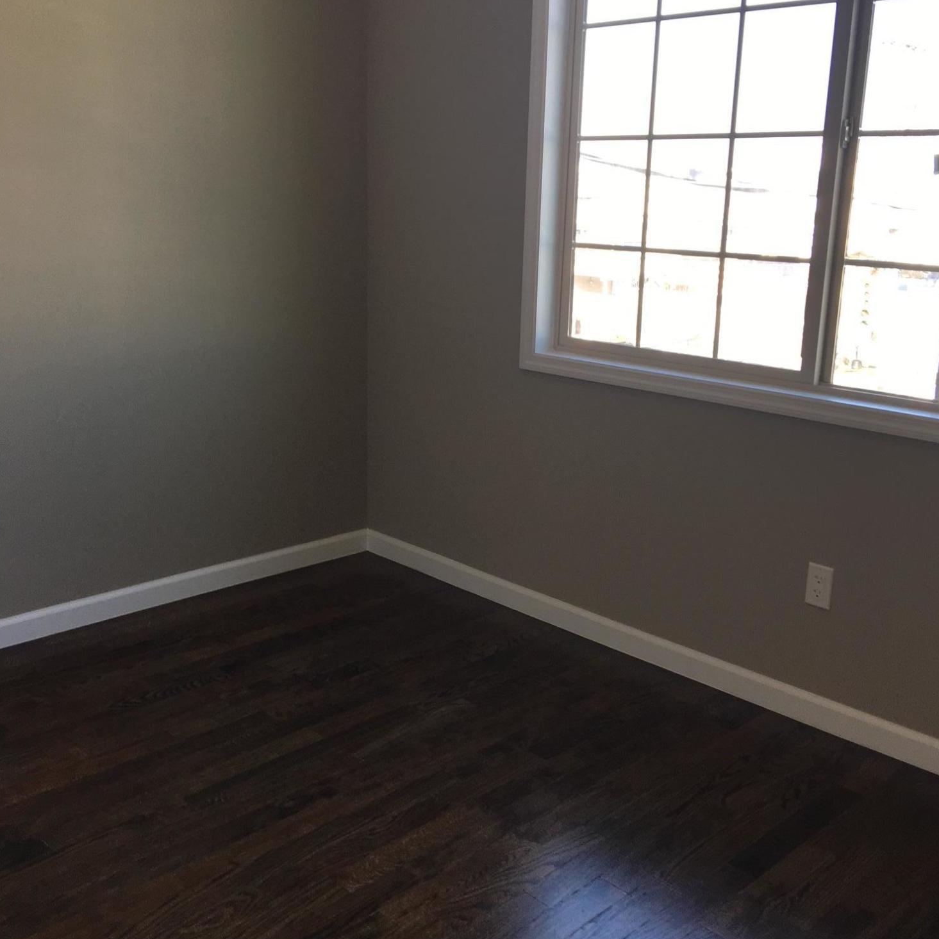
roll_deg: -0.5
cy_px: 451
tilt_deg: -12.8
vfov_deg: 47.2
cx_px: 465
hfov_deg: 47.2
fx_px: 1074
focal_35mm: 35
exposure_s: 1/120
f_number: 2.2
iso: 32
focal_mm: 4.15
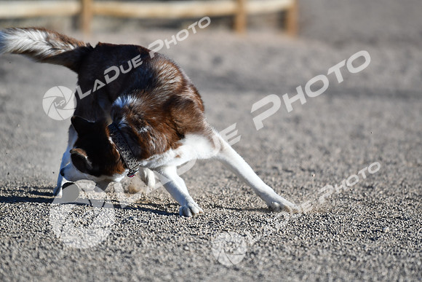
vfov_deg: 5.1
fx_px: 3166
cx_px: 211
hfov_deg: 7.6
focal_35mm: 270
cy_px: 141
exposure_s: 1/4000
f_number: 2.8
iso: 200
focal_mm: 180
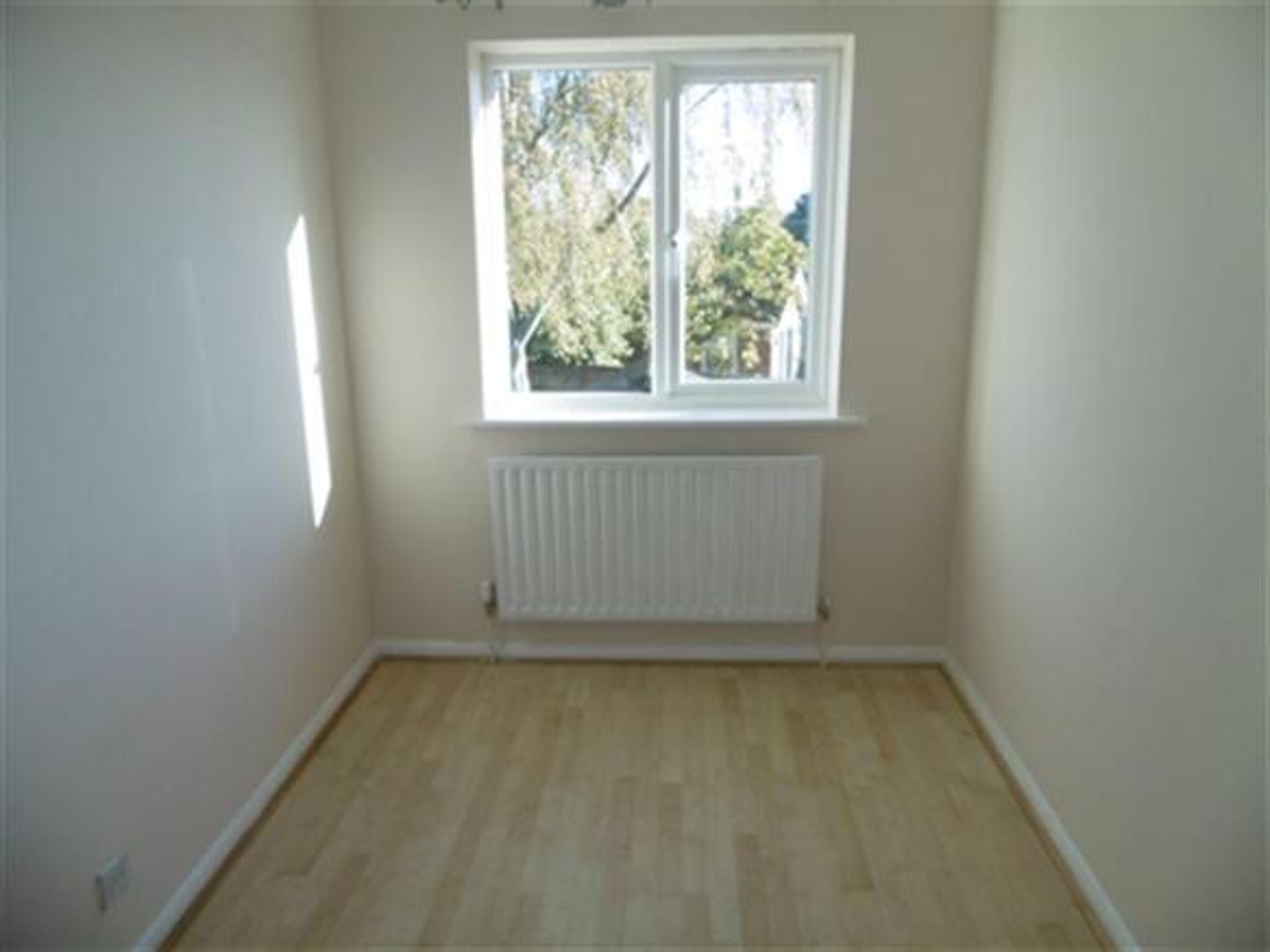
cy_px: 476
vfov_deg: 56.8
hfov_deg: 71.6
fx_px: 880
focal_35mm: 24
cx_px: 635
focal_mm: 4.3
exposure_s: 1/160
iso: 100
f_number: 3.1
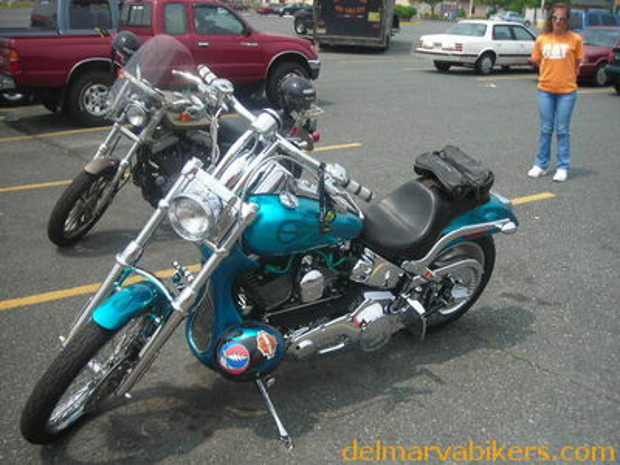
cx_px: 310
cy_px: 232
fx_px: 681
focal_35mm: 38
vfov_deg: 37.7
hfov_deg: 49.0
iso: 50
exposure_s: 1/136
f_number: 6.4
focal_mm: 6.3
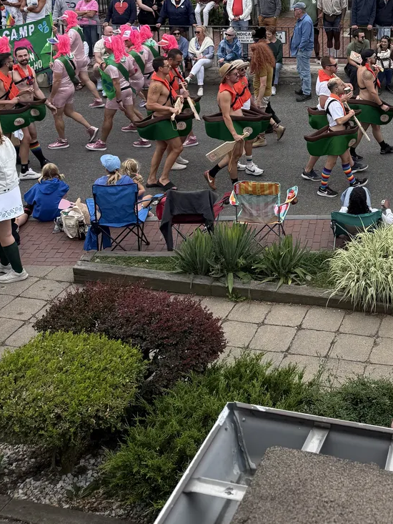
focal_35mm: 48
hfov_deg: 28.5
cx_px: 389
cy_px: 45
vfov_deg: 36.9
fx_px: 726
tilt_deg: -13.3
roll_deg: -1.0
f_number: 1.78
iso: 80
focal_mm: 6.76
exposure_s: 1/2525
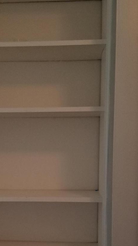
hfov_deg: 22.5
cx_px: 42
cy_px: 191
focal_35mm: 53
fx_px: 345
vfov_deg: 37.9
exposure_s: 1/40
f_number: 1.7
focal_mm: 4.25
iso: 200
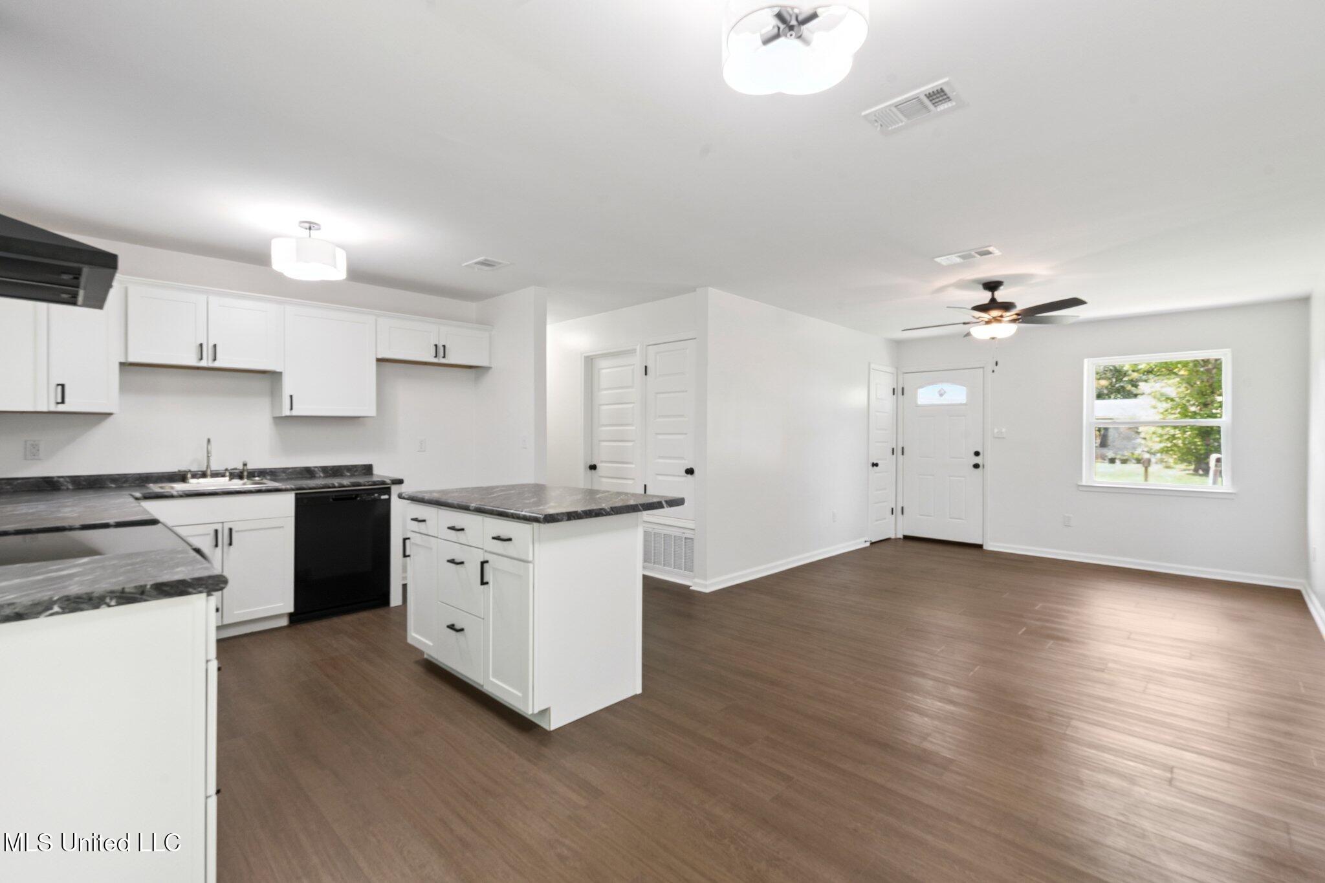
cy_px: 442
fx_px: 589
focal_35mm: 16
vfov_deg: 73.7
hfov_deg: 96.7
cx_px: 662
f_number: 11
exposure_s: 1/8
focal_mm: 16
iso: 400
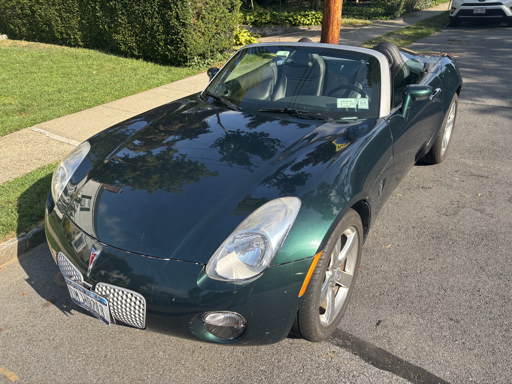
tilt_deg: -30.0
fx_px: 385
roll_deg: +0.0
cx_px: 256
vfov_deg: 53.1
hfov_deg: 67.3
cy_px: 192
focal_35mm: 26
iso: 50
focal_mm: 5.96
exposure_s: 1/1007
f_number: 1.6
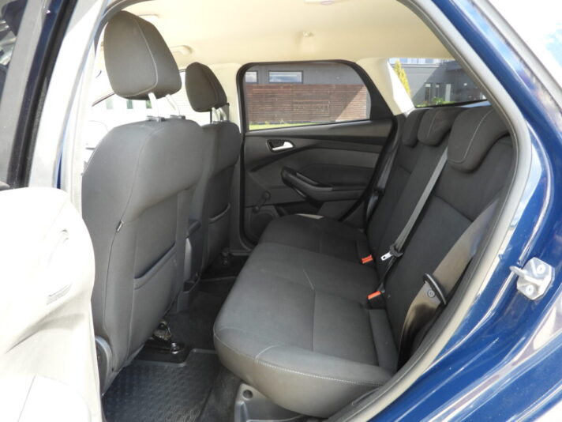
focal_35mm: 24
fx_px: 390
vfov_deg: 56.8
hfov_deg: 71.6
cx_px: 281
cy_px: 211
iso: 100
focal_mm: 4.3
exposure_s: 1/50
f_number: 2.8
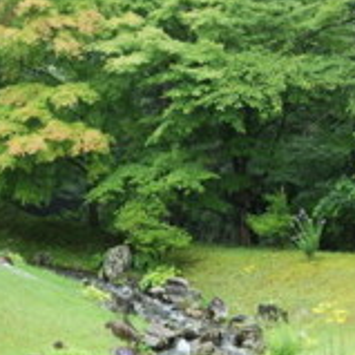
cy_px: 198
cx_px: 170
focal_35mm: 137
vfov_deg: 12.7
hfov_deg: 12.7
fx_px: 1590
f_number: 5
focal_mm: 38
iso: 200
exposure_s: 1/60
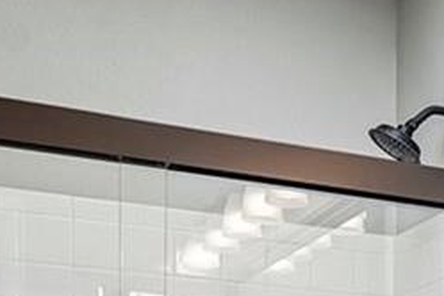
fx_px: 1157
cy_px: 531
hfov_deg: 19.4
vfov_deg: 13.2
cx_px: 633
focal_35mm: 94
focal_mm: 14.6
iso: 200
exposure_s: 1/30
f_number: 8
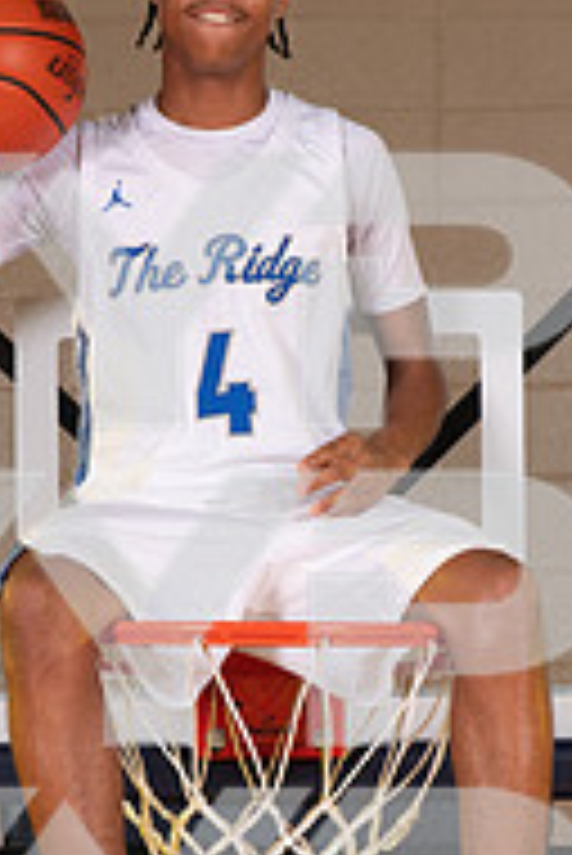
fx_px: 3949
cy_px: 612
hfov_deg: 8.3
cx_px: 257
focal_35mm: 166
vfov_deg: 12.3
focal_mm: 70
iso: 320
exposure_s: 1/320
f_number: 7.1
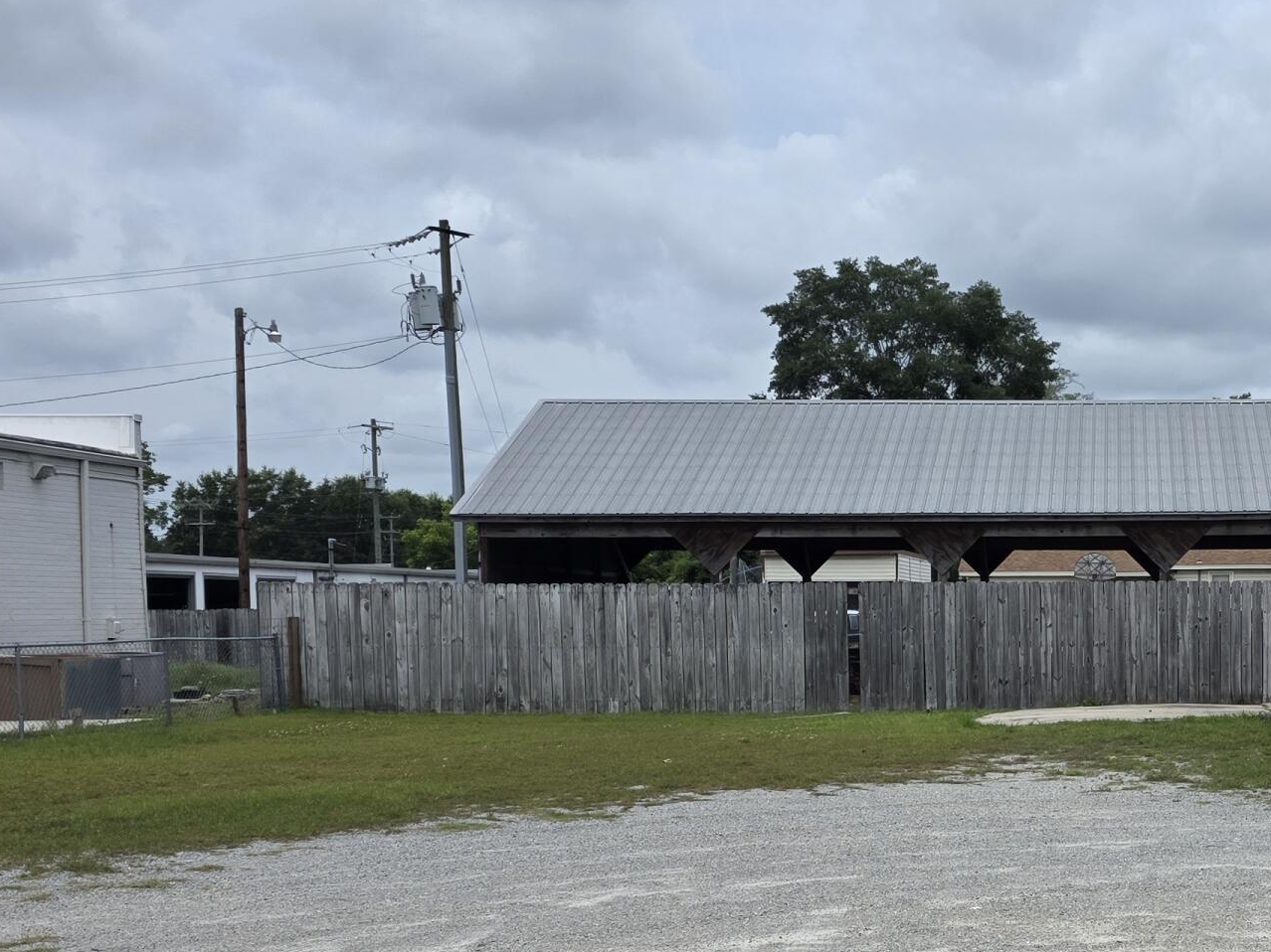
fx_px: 1982
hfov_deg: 33.2
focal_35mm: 54
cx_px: 1199
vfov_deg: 26.6
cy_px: 724
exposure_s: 1/7944
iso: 64
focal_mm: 6.3
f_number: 1.7
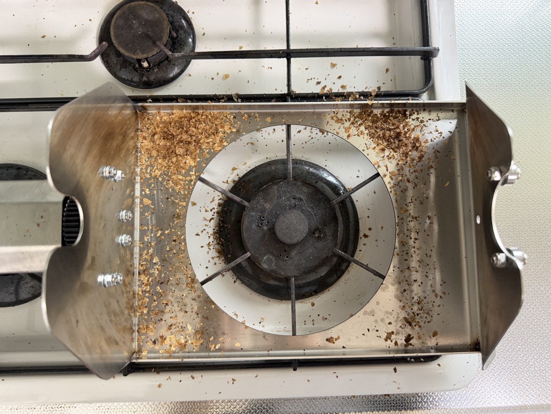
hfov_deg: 71.6
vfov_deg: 56.8
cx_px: 276
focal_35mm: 24
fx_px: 382
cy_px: 207
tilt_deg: -84.5
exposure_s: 1/59
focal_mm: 6.76
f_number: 1.78
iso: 320
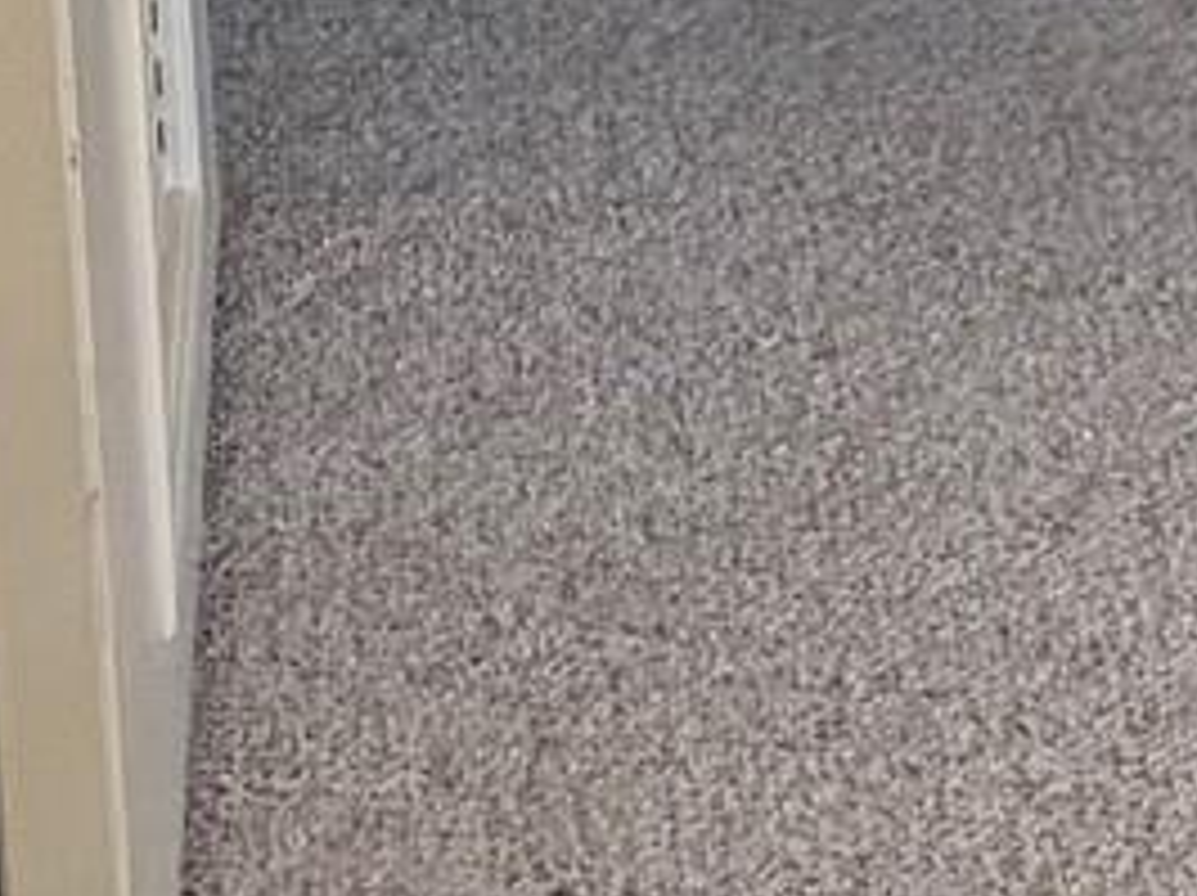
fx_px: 6391
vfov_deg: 6.6
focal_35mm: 185
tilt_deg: -4.9
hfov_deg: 8.3
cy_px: -2539
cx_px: 4059
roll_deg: +1.2
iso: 250
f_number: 1.78
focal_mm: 6.76
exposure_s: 1/60
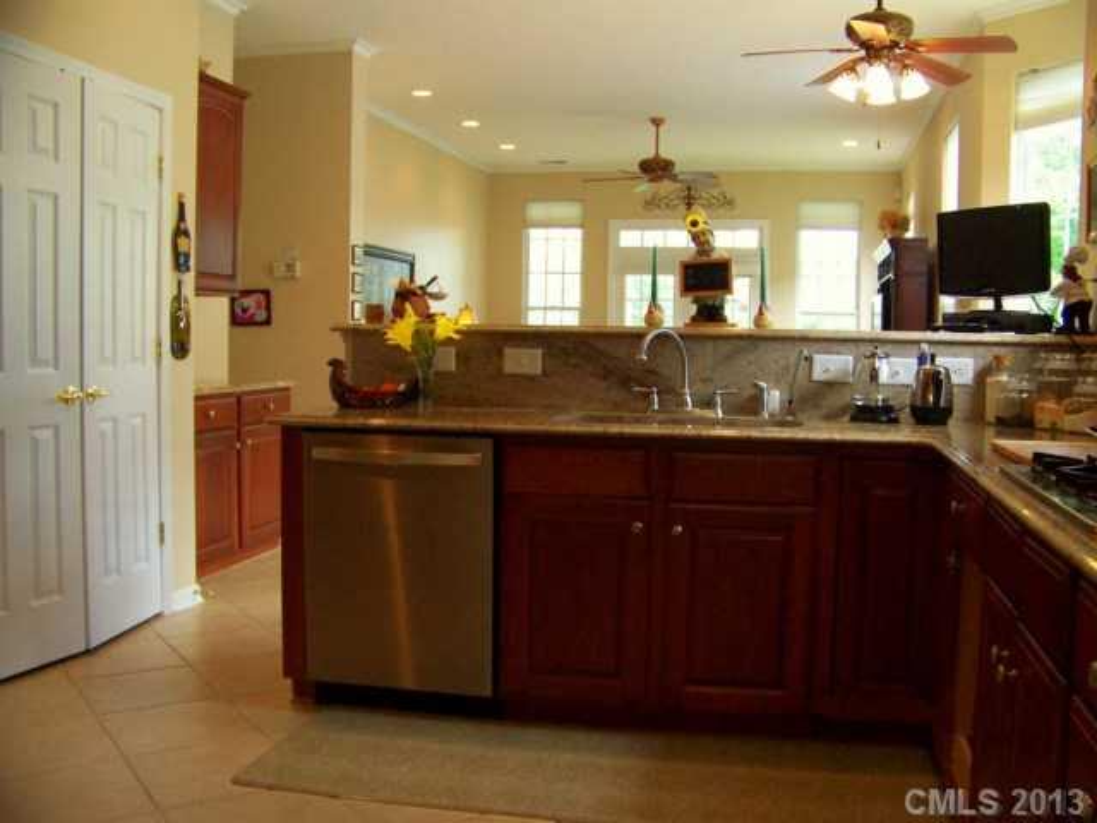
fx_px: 1141
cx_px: 548
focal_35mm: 36
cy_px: 412
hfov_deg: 51.4
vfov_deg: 39.7
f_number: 2.8
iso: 125
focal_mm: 5.85
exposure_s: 1/30
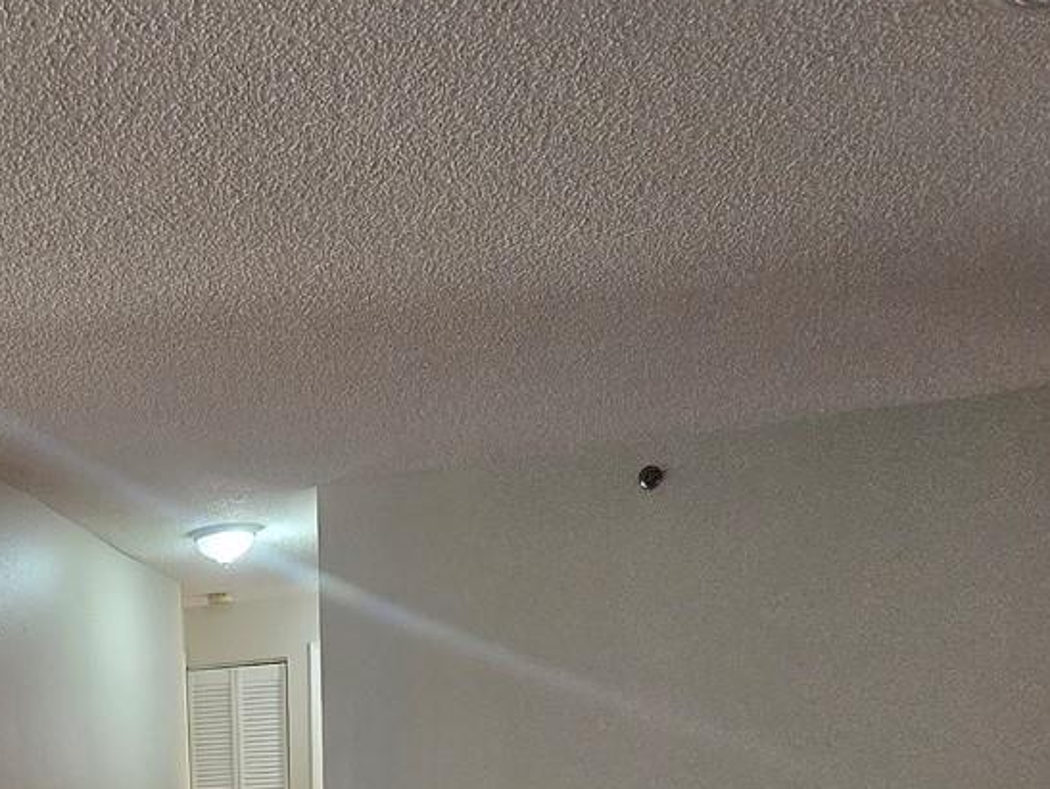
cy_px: 977
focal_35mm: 38
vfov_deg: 31.0
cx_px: 23
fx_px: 1153
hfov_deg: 42.8
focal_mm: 2.2
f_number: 2.2
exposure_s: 1/60
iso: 400
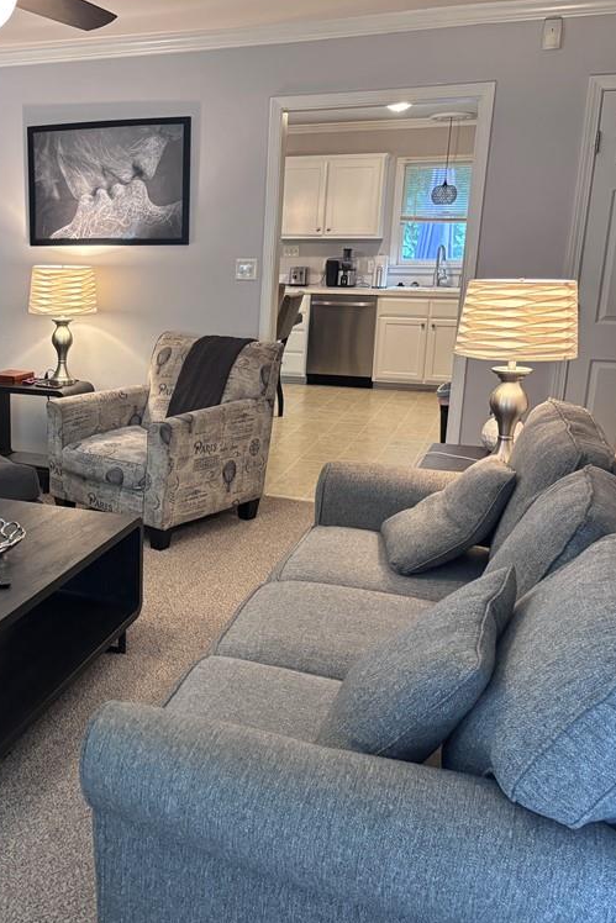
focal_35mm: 37
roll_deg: +0.3
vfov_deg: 51.9
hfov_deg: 34.0
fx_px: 949
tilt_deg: -13.2
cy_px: 463
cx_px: 62
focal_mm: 5.96
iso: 400
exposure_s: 1/60
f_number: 1.6
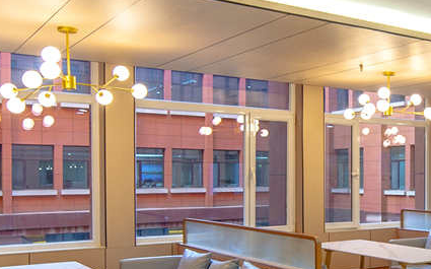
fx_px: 552
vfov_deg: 27.0
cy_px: 201
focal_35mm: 47
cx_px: 371
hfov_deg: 40.1
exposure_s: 1/100
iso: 200
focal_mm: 14
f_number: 3.5
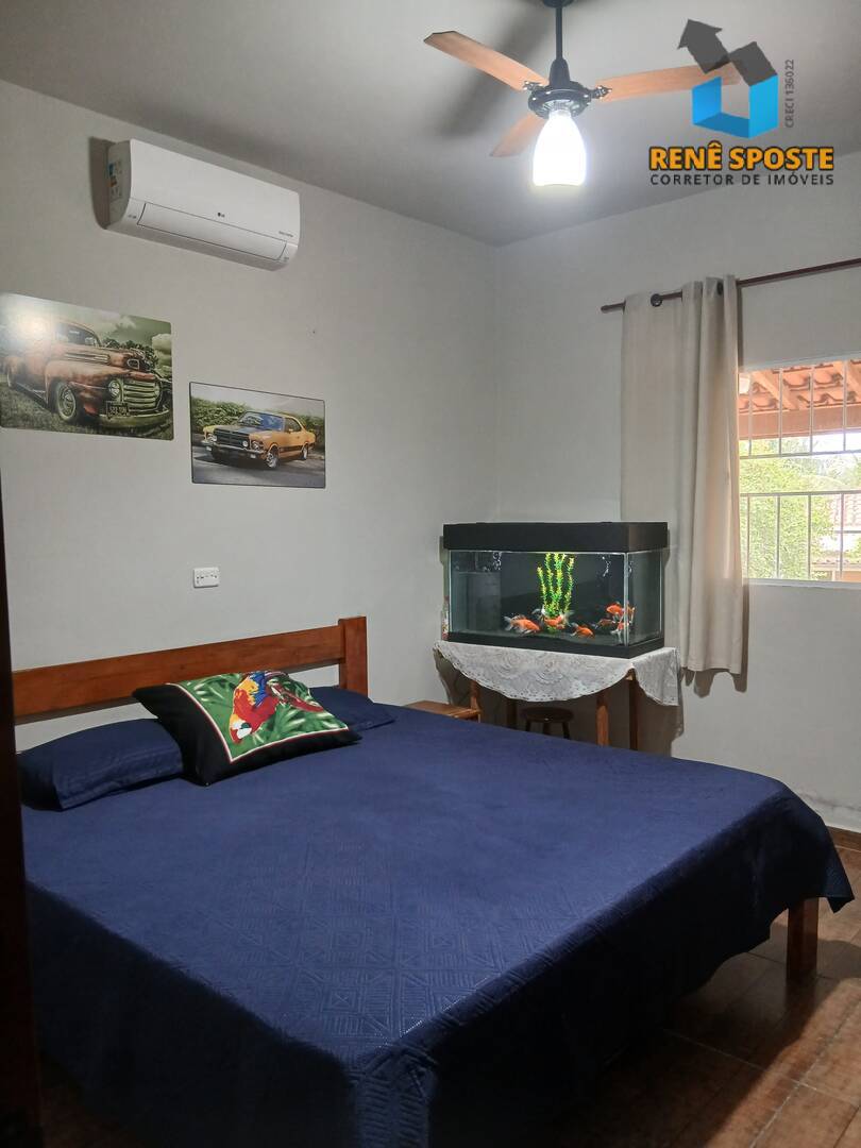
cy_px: 574
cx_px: 430
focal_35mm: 26
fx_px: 862
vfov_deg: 67.3
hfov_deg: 53.1
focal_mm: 3.98
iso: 250
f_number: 1.8
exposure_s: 1/30
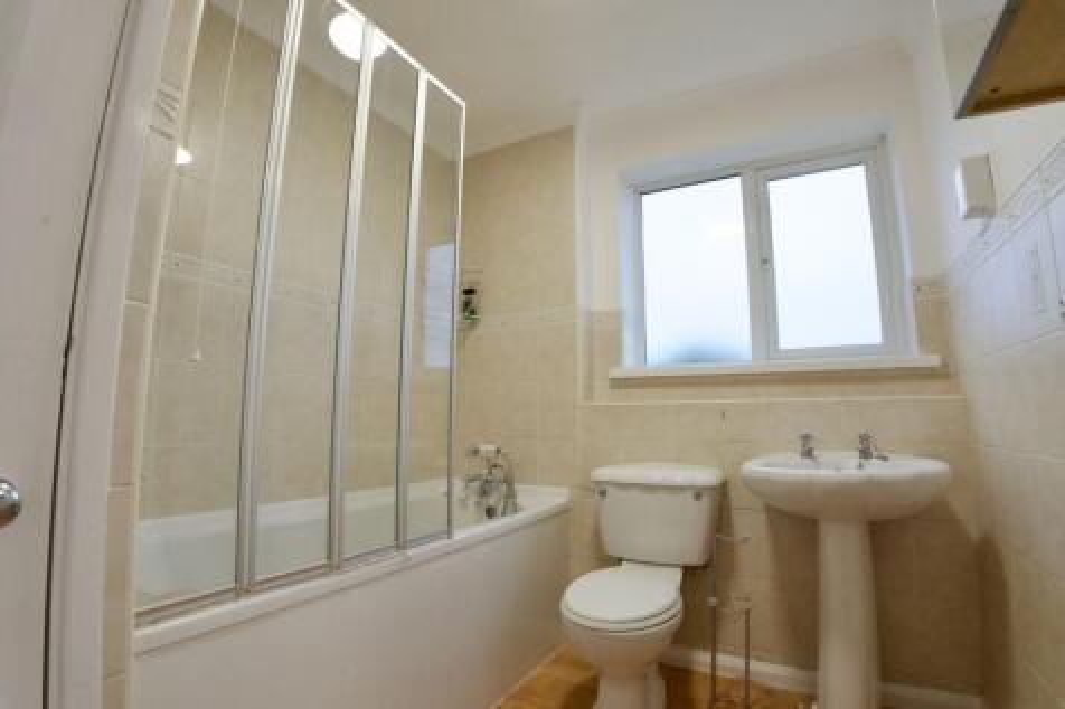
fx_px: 488
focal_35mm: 16
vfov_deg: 72.0
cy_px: 354
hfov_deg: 95.0
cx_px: 532
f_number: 8
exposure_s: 1/250
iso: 4000
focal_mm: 16.5
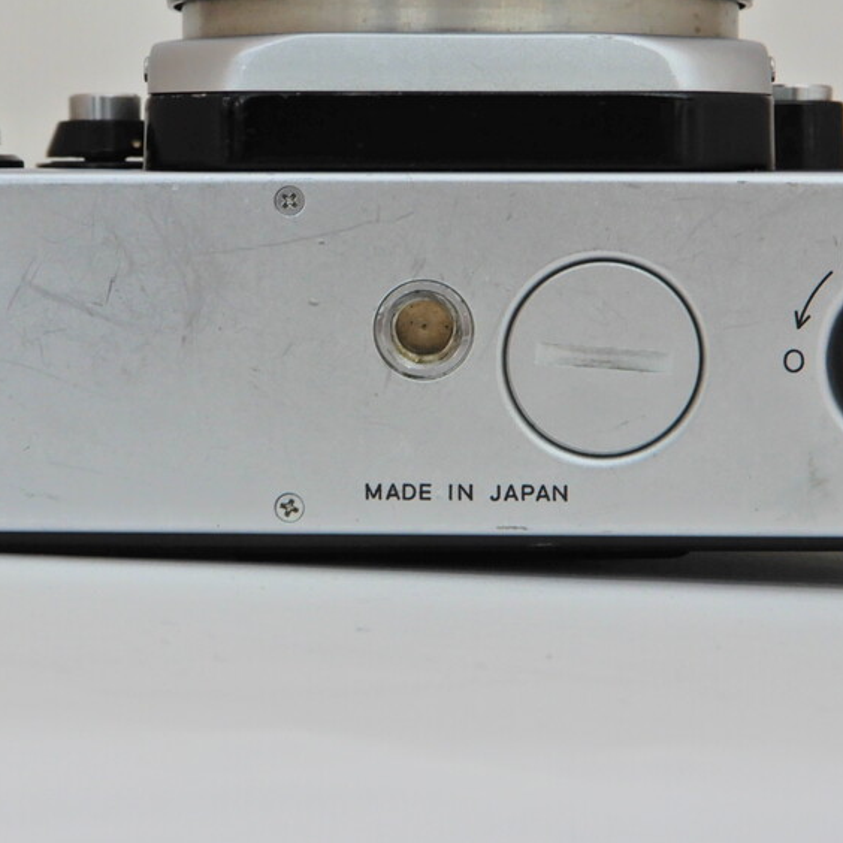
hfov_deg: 18.5
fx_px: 2590
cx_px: 342
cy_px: 348
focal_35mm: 94
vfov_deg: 18.5
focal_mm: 8.9
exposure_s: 1/30
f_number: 4
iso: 80
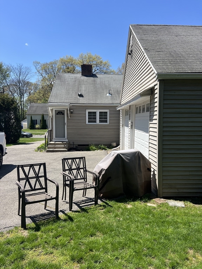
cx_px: 101
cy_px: 134
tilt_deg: -0.3
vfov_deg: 67.3
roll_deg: +1.0
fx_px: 202
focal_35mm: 26
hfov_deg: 53.1
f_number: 1.5
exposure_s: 1/3077
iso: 50
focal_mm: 5.7
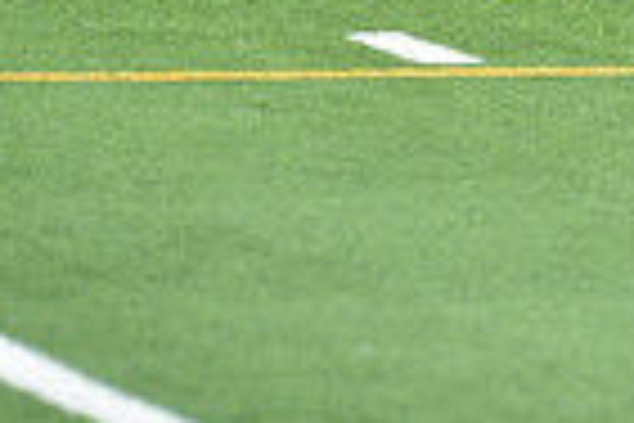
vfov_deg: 2.2
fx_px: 11235
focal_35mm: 638
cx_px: 1034
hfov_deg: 3.2
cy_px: -92
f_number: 2.8
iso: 100
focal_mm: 155
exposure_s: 1/1600
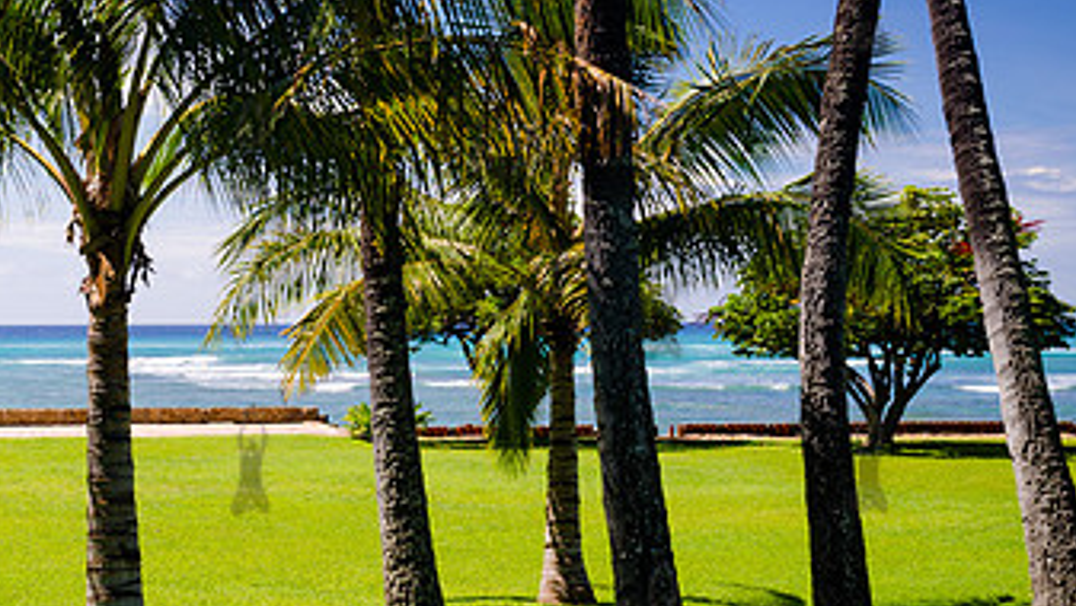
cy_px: 458
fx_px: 1884
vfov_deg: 18.2
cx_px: 249
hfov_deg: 31.2
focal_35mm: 66
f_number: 11
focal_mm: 35
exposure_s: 1/60
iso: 100
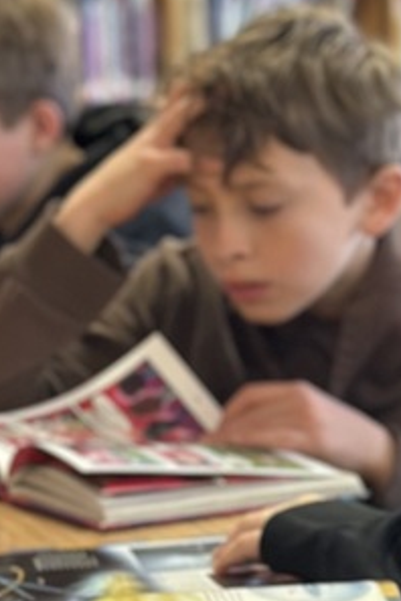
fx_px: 2874
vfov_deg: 11.9
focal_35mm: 172
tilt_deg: -6.5
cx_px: 666
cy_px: 326
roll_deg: -1.2
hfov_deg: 7.8
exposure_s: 1/40
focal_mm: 6.86
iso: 250
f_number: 1.78
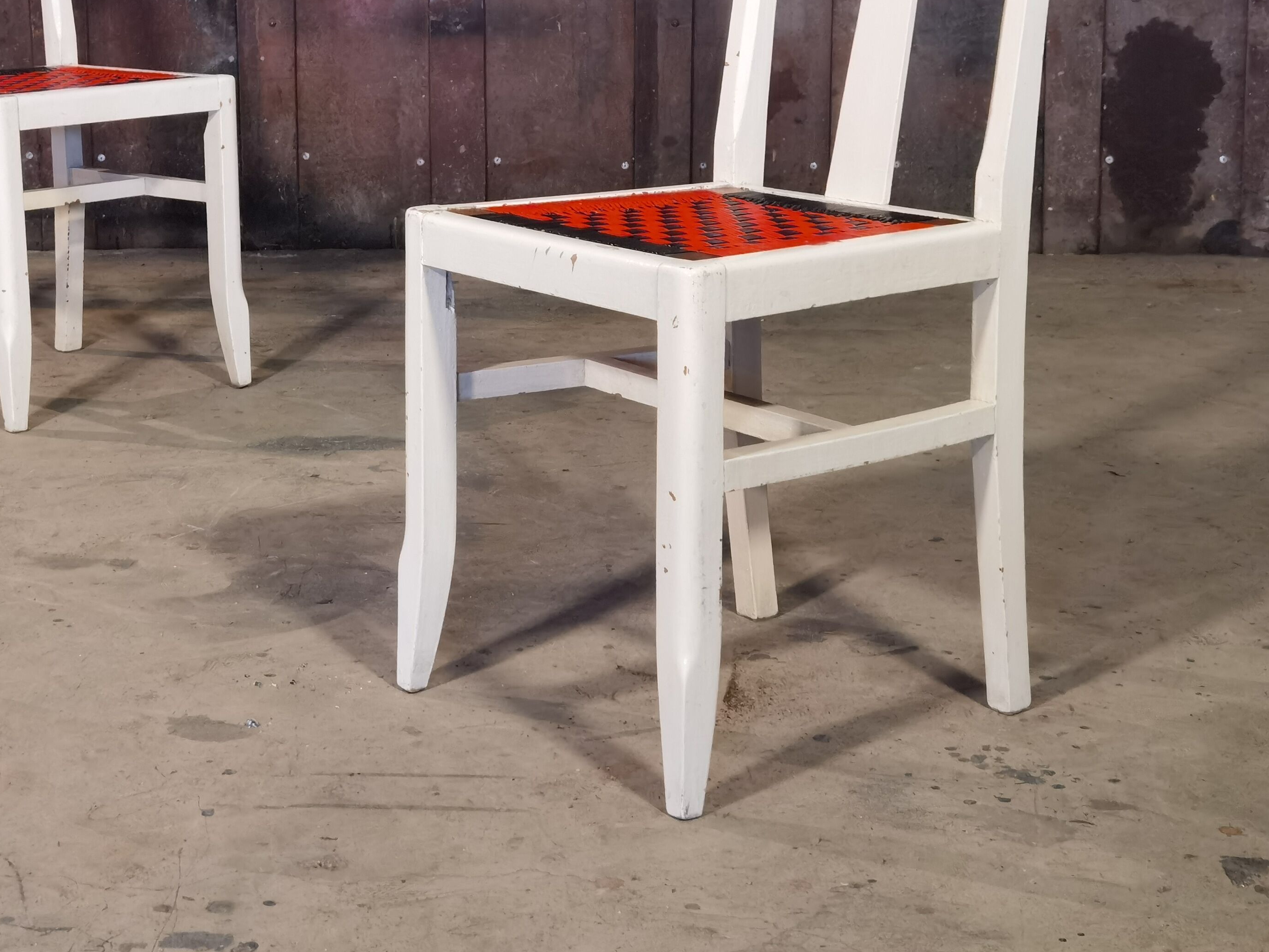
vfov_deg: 21.8
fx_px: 2456
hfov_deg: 28.9
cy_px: 269
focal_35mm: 67
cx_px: 476
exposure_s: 1/50
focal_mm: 6.71
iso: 250
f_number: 1.9
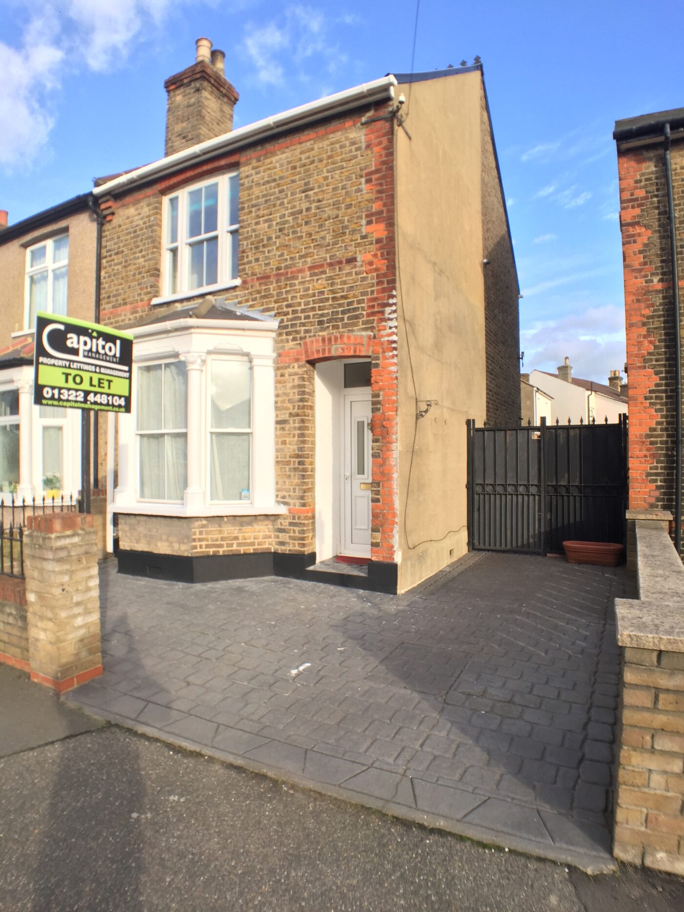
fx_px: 764
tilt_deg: +1.1
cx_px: 342
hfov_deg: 48.2
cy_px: 456
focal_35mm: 29
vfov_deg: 61.7
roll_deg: +0.6
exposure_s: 1/399
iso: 32
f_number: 2.2
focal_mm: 4.15
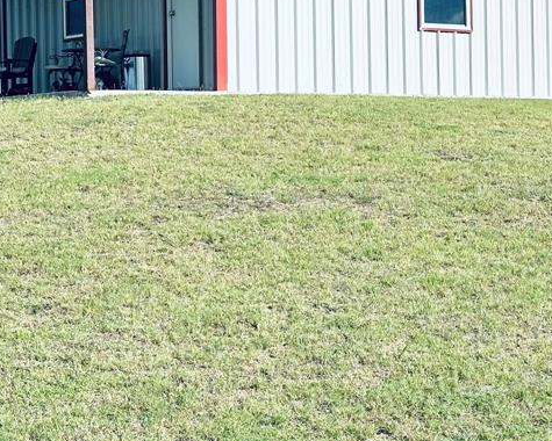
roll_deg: +0.1
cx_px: 428
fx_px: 1650
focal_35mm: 101
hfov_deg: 18.8
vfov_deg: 15.2
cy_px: 160
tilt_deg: +0.5
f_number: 1.78
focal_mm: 6.86
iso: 64
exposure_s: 1/5263
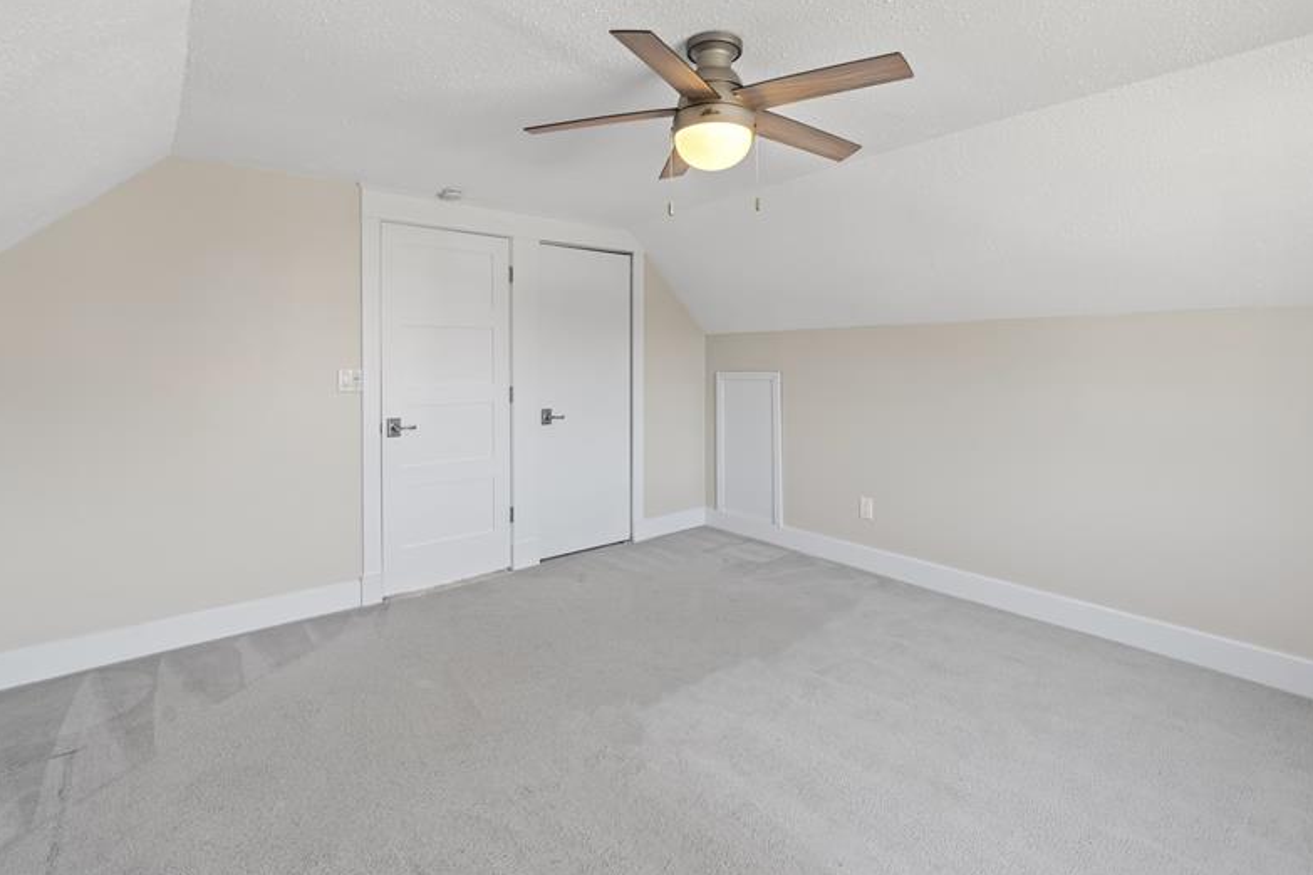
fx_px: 620
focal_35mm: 17
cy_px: 365
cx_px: 662
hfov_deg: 93.3
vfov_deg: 70.0
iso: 250
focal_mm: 13
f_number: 8
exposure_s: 1/3
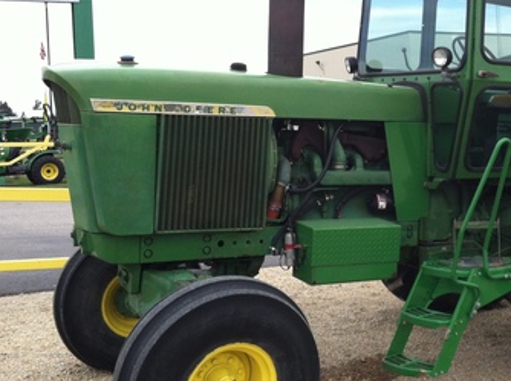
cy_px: 162
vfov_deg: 25.5
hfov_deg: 33.1
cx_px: 387
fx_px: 840
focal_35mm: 57
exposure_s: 1/60
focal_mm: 3.85
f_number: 2.8
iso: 100
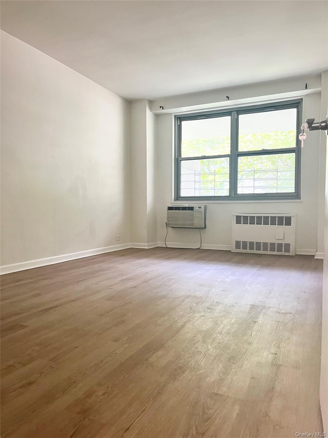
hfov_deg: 53.1
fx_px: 328
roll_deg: -0.6
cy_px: 219
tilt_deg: -3.0
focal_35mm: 26
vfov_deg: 67.3
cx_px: 164
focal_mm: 5.1
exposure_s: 1/60
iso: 125
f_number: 1.6
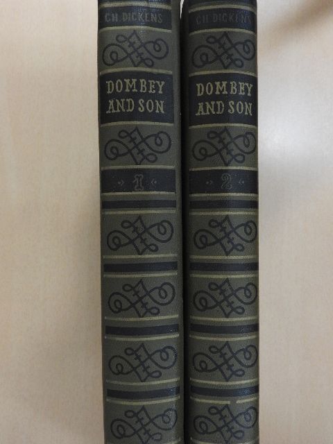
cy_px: 222
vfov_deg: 60.0
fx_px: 385
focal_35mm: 30
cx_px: 166
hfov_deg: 46.8
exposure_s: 1/8
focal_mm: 5.4
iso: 400
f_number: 3.5
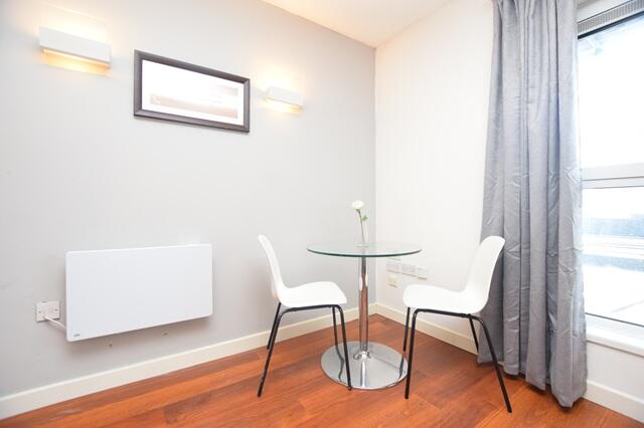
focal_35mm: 15
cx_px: 322
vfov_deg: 77.3
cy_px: 214
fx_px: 268
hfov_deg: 100.4
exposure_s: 1/80
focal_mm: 10
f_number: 4
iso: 800
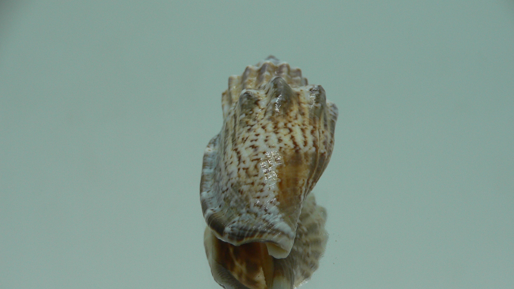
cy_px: 178
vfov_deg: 30.3
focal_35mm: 39
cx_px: 260
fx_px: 532
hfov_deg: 51.6
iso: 80
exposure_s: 1/60
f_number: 2.8
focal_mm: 4.6
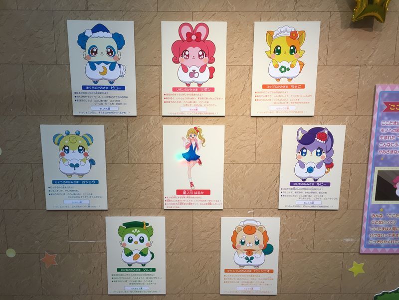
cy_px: 150
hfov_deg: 61.7
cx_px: 200
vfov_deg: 48.2
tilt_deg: -11.0
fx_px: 334
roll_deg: -0.8
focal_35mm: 29
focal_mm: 4.15
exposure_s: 1/40
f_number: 2.2
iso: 32
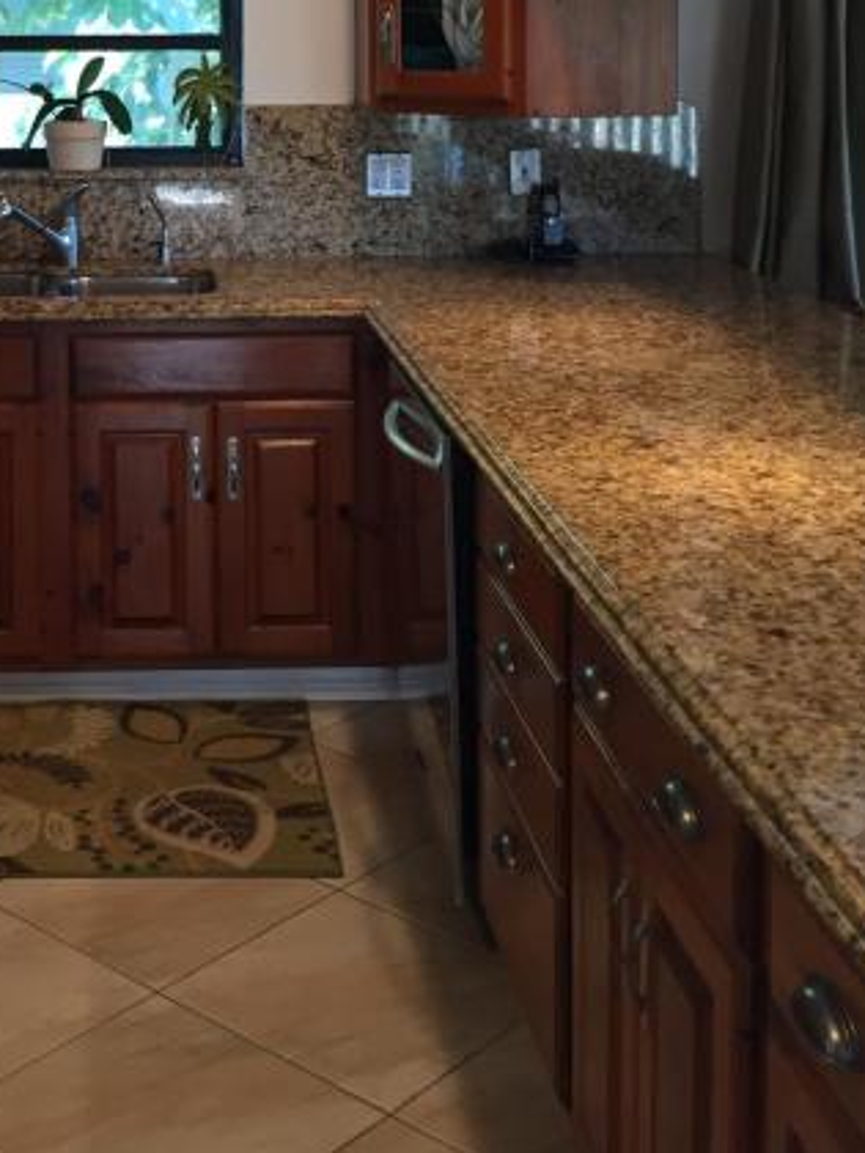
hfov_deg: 26.7
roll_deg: +0.6
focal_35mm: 53
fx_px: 1766
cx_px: 113
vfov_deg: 34.5
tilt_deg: -3.1
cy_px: 151
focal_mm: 4.15
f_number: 2.2
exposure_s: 1/30
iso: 80
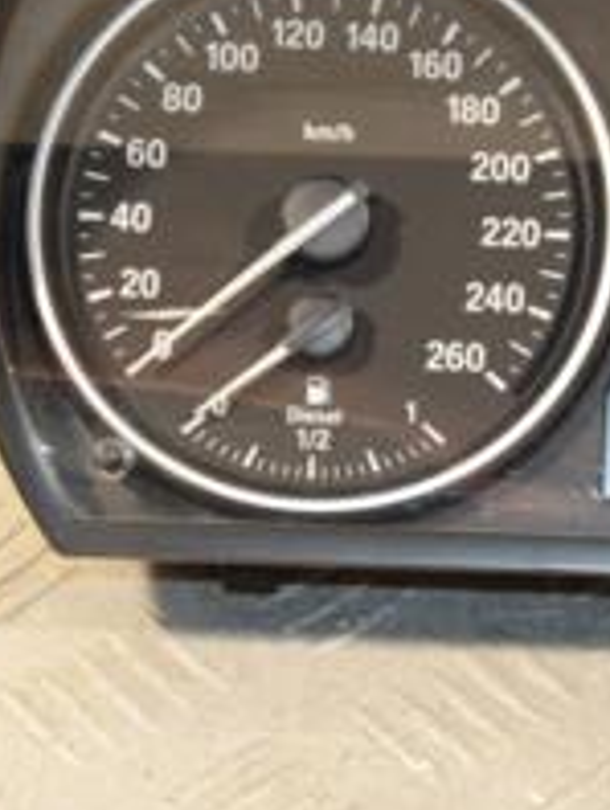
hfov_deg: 7.5
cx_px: 647
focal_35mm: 196
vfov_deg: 10.0
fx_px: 4606
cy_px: 176
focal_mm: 45
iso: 800
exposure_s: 1/200
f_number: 5.6
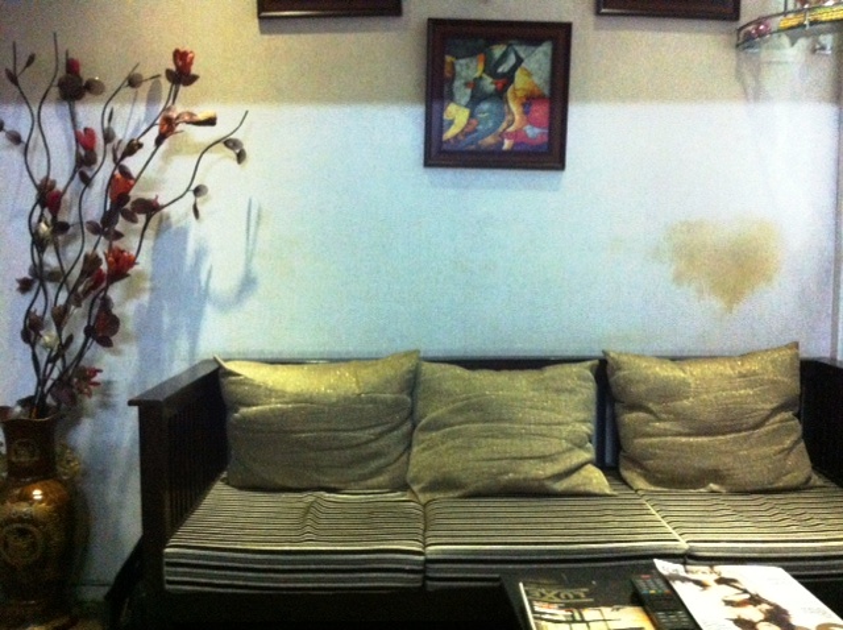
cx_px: 422
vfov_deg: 40.6
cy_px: 315
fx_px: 851
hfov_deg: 52.7
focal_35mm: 35
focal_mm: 3.85
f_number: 2.8
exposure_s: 1/15
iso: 800
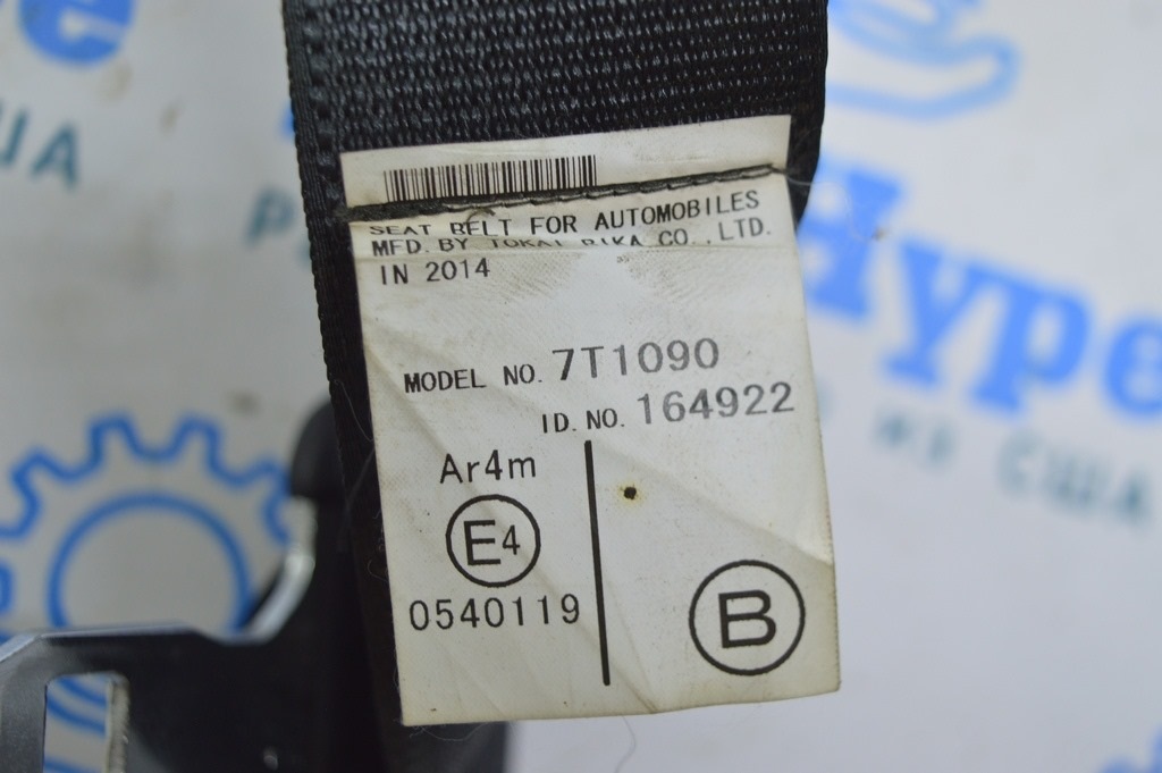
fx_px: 1693
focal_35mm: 52
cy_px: 386
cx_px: 581
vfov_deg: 25.7
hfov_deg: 37.9
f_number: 4.5
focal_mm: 35
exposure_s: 1/50
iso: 400
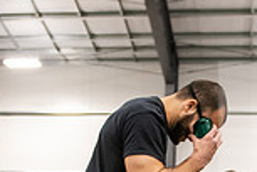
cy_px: 266
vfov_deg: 14.0
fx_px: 650
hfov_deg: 22.3
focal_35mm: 91
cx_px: 168
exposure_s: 1/125
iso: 2000
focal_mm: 24
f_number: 3.2
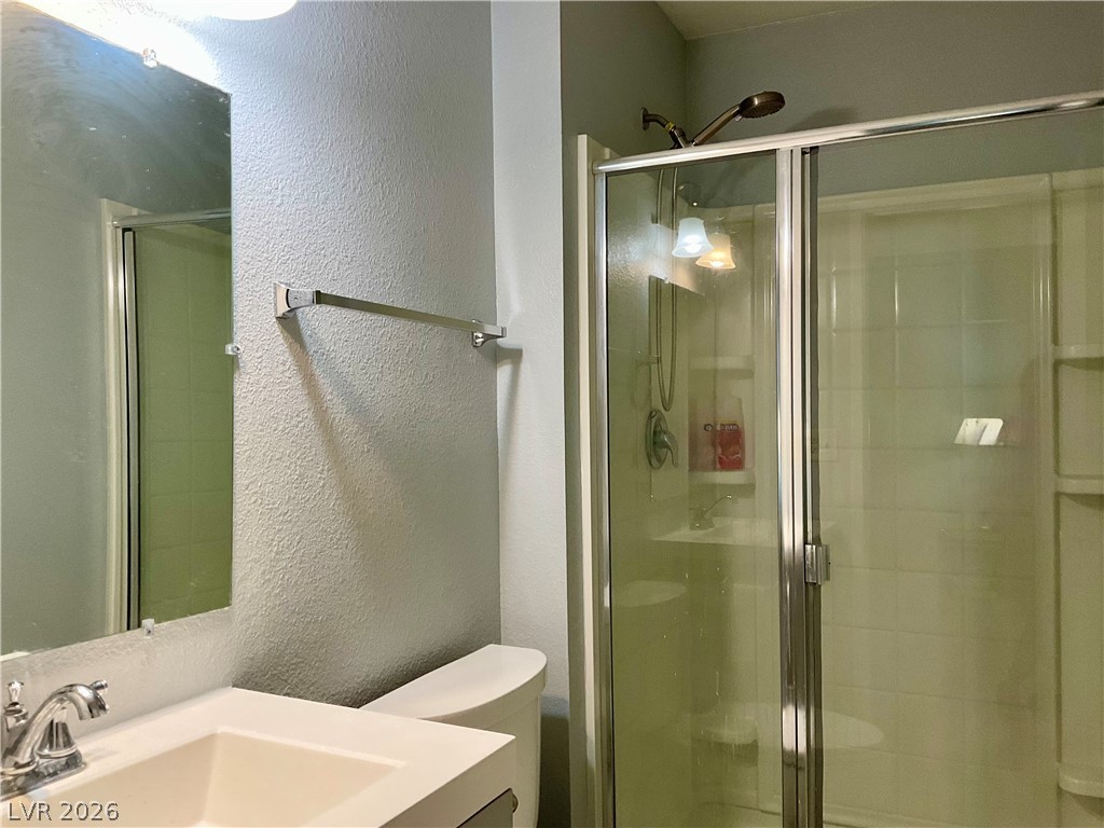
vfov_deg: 48.2
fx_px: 925
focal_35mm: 29
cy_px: 414
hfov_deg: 61.7
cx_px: 552
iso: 100
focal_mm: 3
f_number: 1.8
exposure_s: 1/60
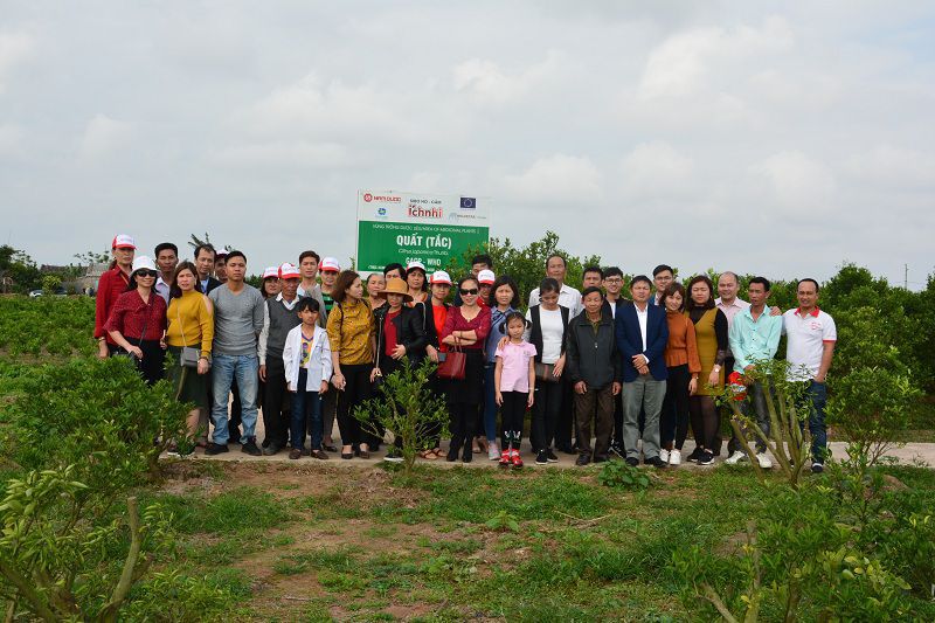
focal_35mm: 39
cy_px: 312
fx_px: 1013
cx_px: 468
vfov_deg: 34.2
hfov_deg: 49.6
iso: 200
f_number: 11
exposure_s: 1/125
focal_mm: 26
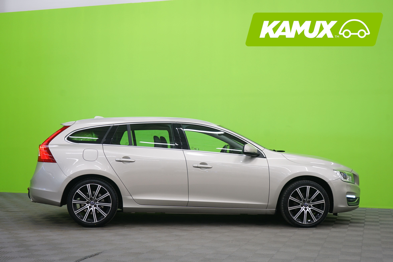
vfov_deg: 28.6
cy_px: 131
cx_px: 196
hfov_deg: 41.9
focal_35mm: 47
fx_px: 513
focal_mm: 47
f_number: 5
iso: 400
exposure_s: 1/8
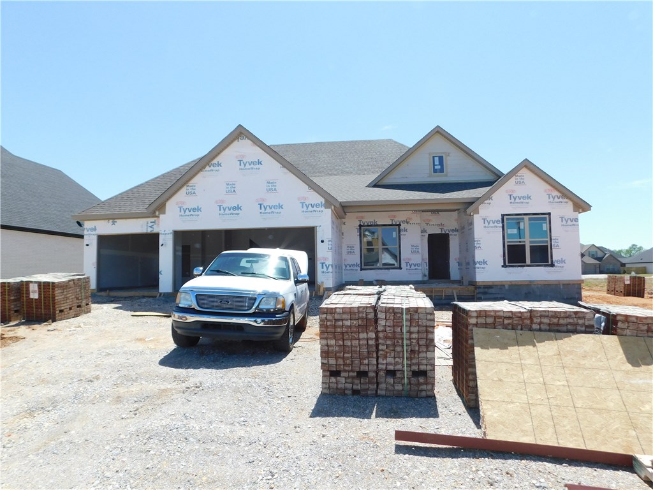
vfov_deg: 58.9
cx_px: 326
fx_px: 434
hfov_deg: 73.9
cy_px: 245
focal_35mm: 23
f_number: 3
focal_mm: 4
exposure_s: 1/1250
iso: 125
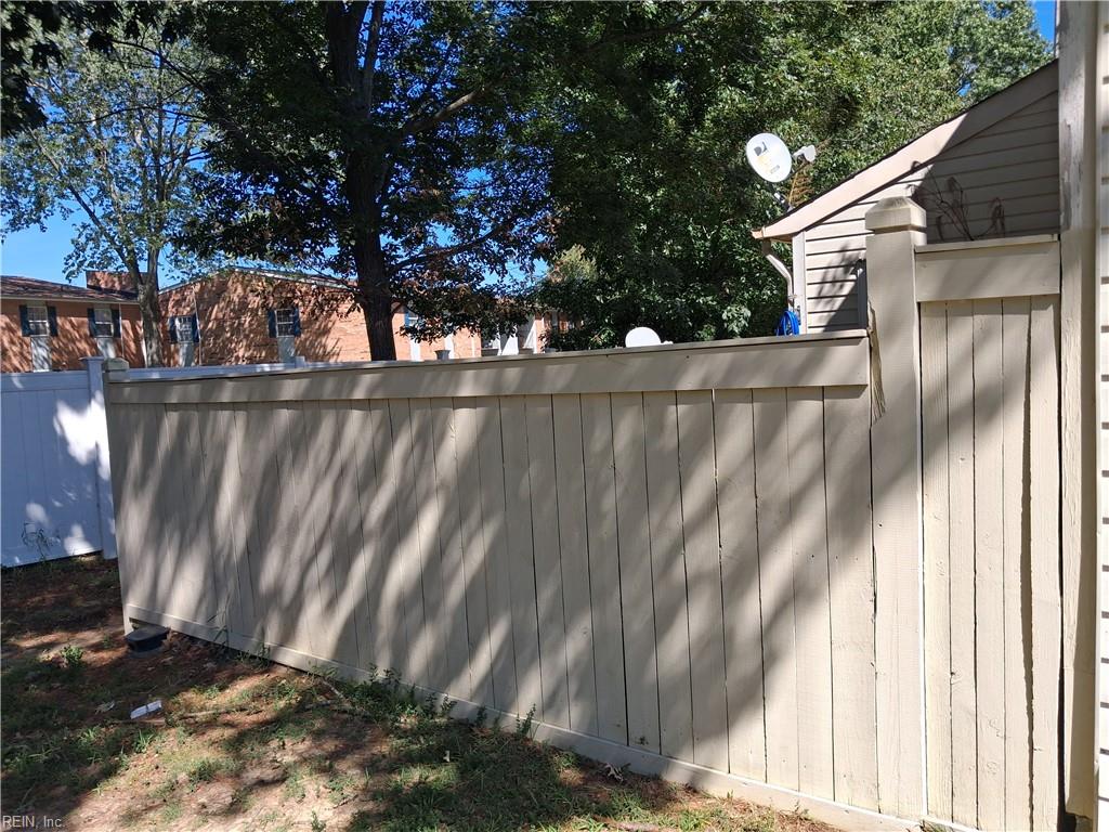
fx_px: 865
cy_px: 416
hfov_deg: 65.3
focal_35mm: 27
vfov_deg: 51.4
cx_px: 554
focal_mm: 4
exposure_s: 1/408
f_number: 1.8
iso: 20
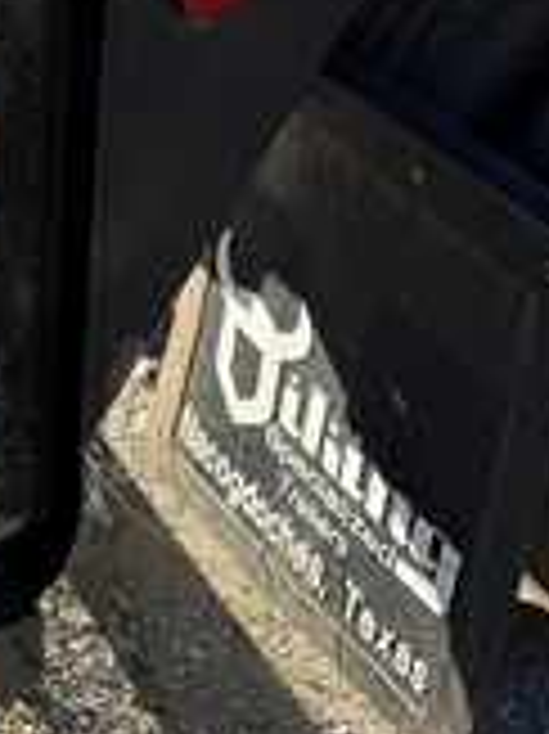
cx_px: -40
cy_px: 5
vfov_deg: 30.5
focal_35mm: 59
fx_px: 1249
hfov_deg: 23.4
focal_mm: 6.76
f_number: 1.78
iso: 80
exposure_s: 1/1949
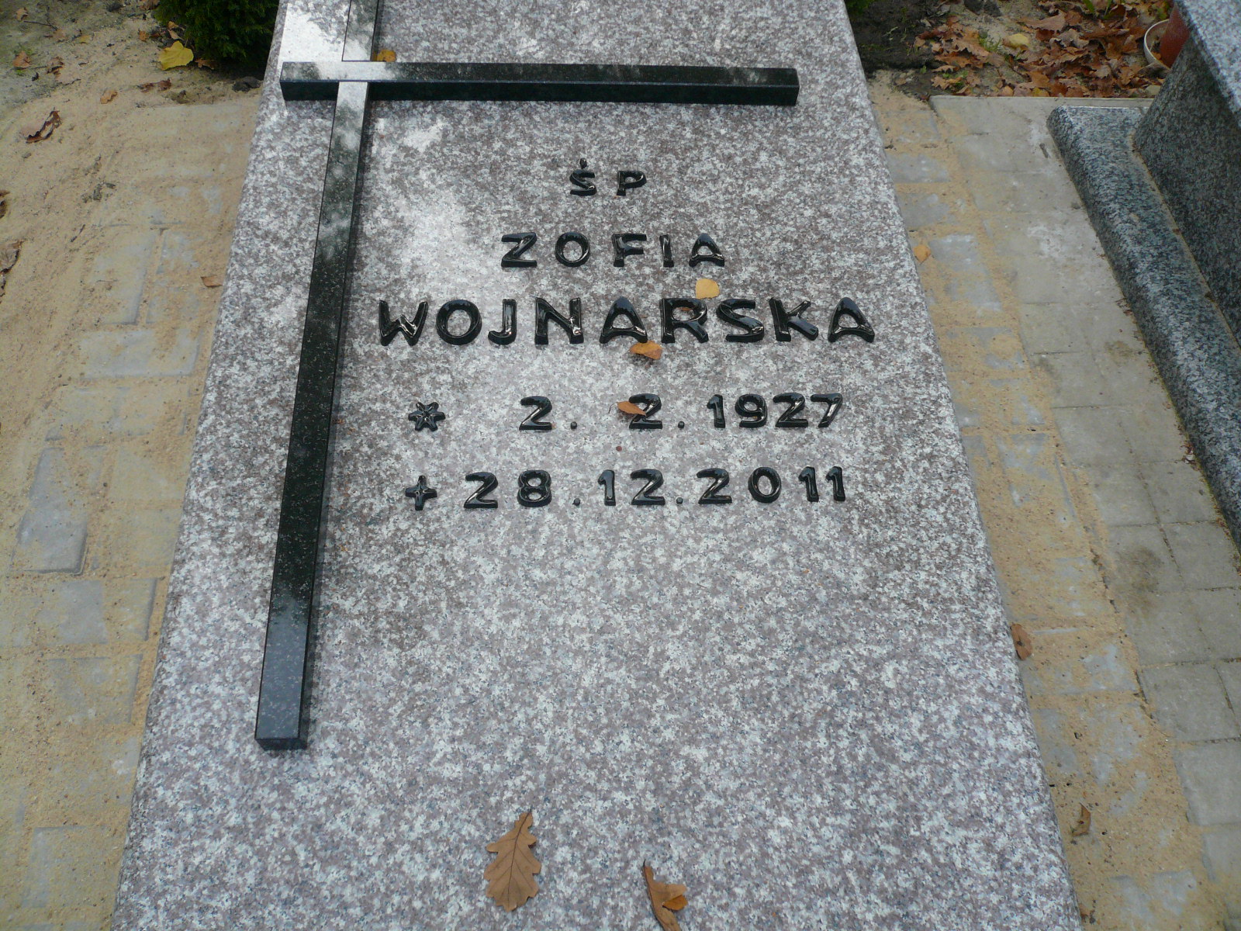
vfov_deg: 49.7
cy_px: 466
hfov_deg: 63.4
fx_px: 1004
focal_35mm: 28
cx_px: 620
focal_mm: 4.6
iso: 100
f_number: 2.8
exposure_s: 1/500
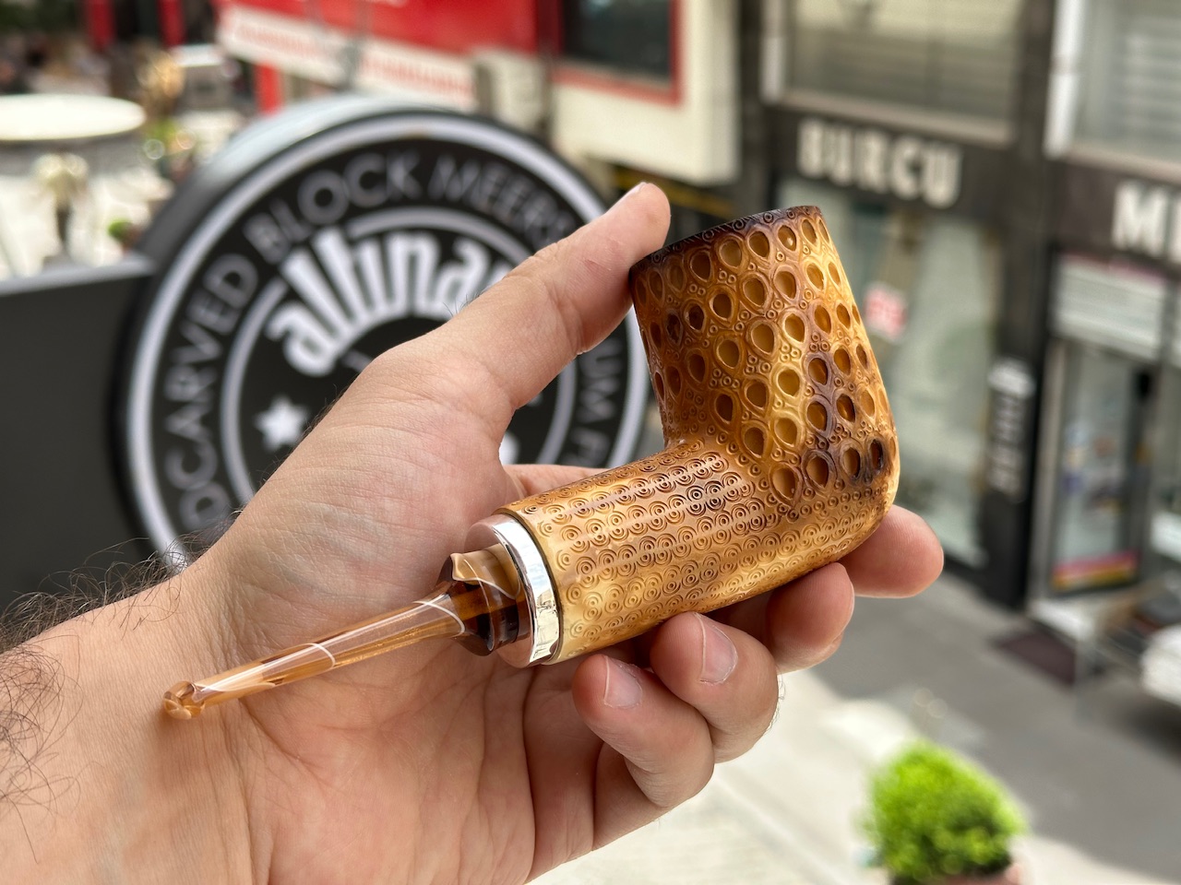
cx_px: 590
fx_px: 1638
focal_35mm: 48
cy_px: 442
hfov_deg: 39.7
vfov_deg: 30.3
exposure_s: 1/919
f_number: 1.78
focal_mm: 6.86
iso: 64
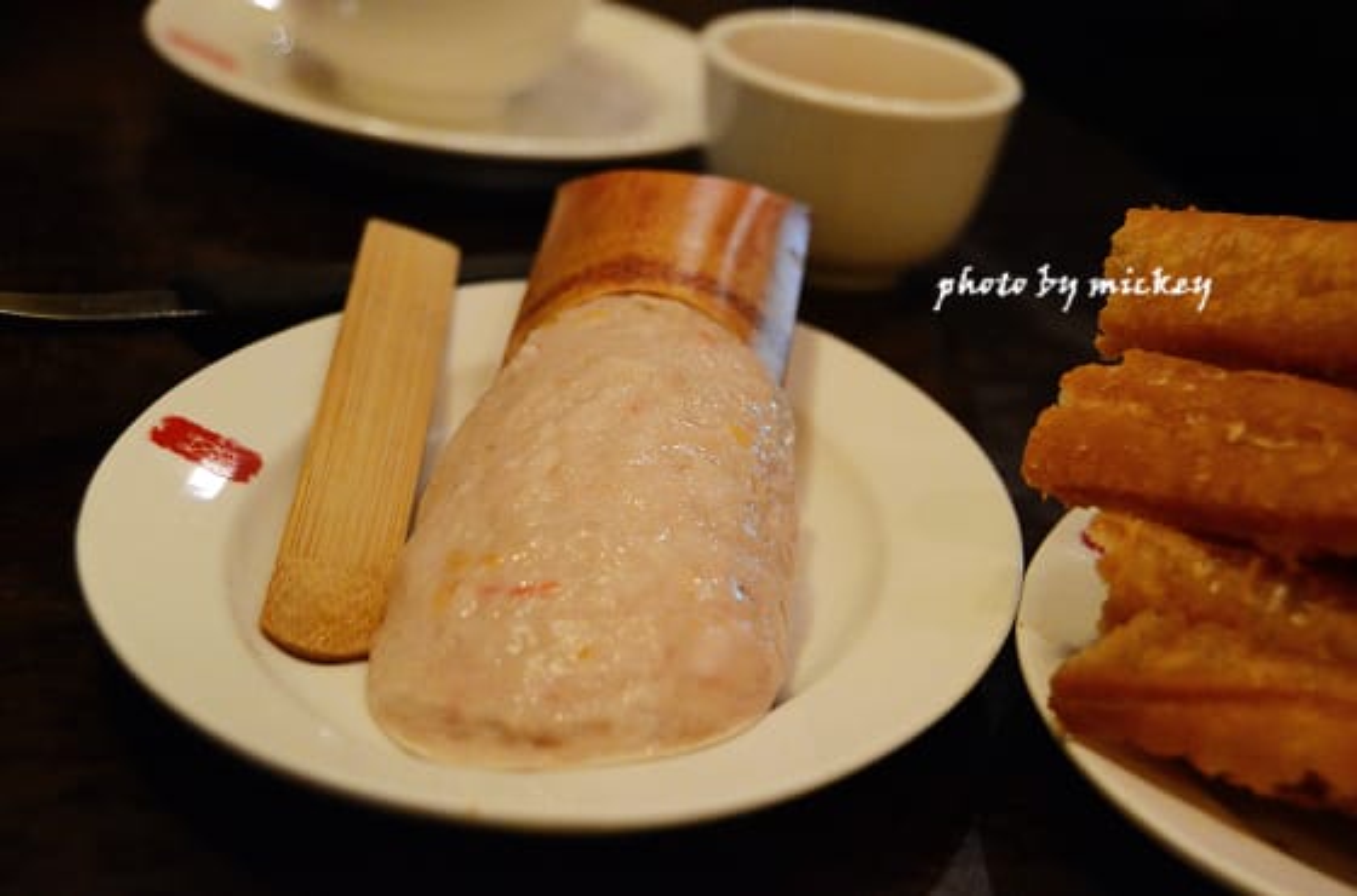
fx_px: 2819
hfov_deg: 27.1
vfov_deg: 18.1
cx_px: 678
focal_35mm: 75
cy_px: 448
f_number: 4.5
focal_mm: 50
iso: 2500
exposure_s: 1/25
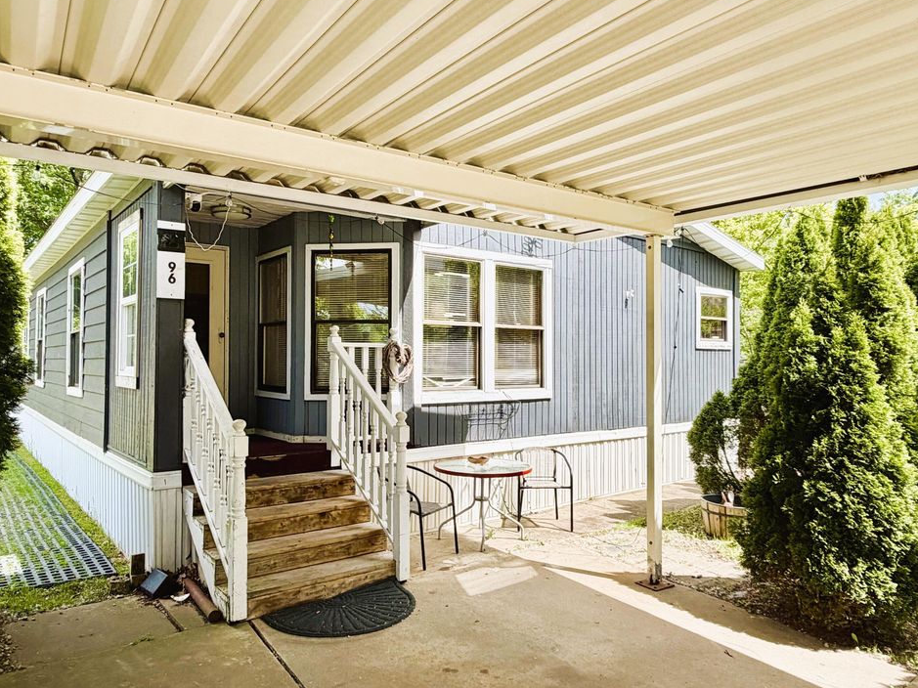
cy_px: 345
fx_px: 636
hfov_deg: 71.6
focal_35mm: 24
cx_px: 482
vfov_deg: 56.8
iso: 40
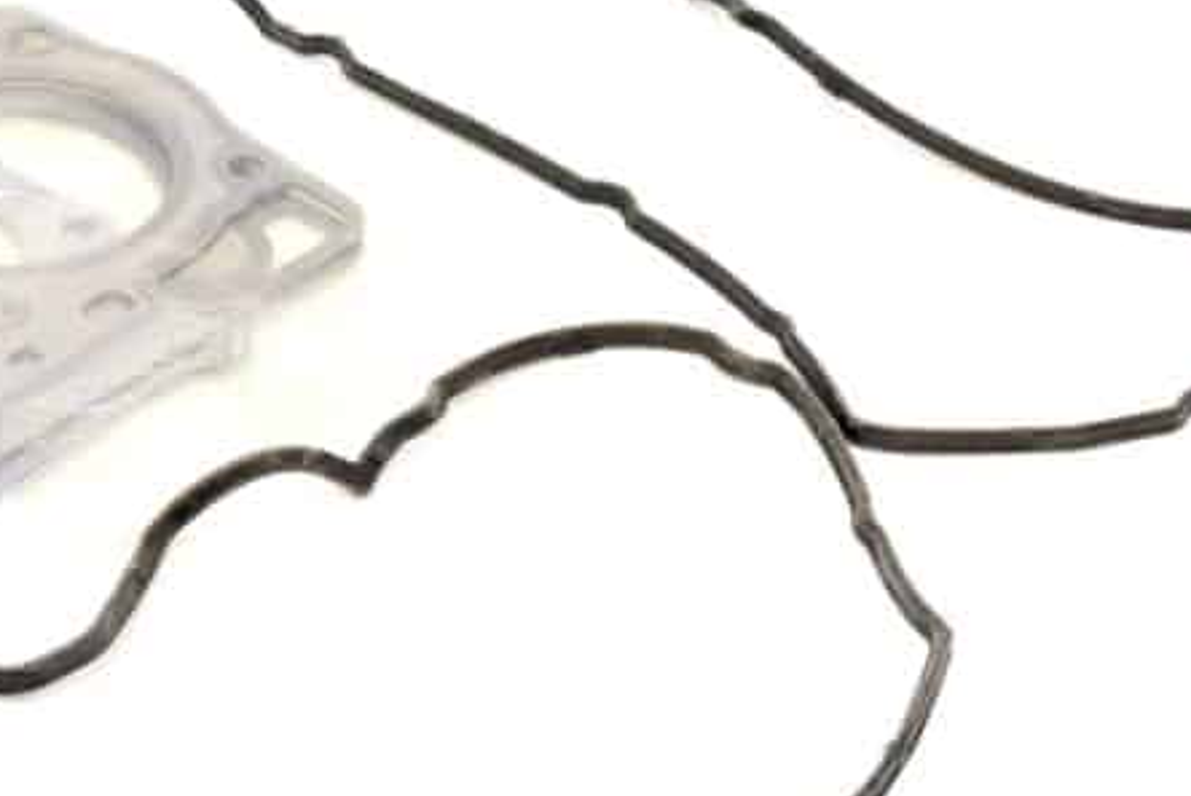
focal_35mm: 91
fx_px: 3013
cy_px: 407
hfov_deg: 22.1
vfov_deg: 15.1
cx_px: 271
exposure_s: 1/160
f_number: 6.3
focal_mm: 18
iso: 400
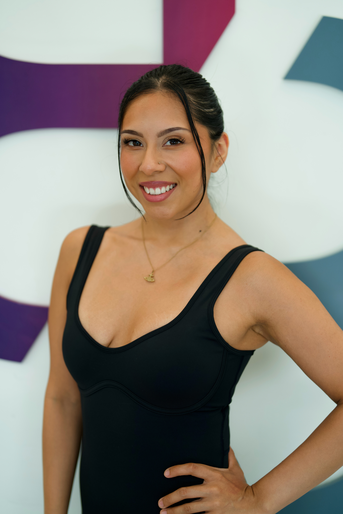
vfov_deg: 39.6
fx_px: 715
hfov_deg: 27.0
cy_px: 257
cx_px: 172
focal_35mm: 50
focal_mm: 50
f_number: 1.4
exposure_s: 1/400
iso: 320
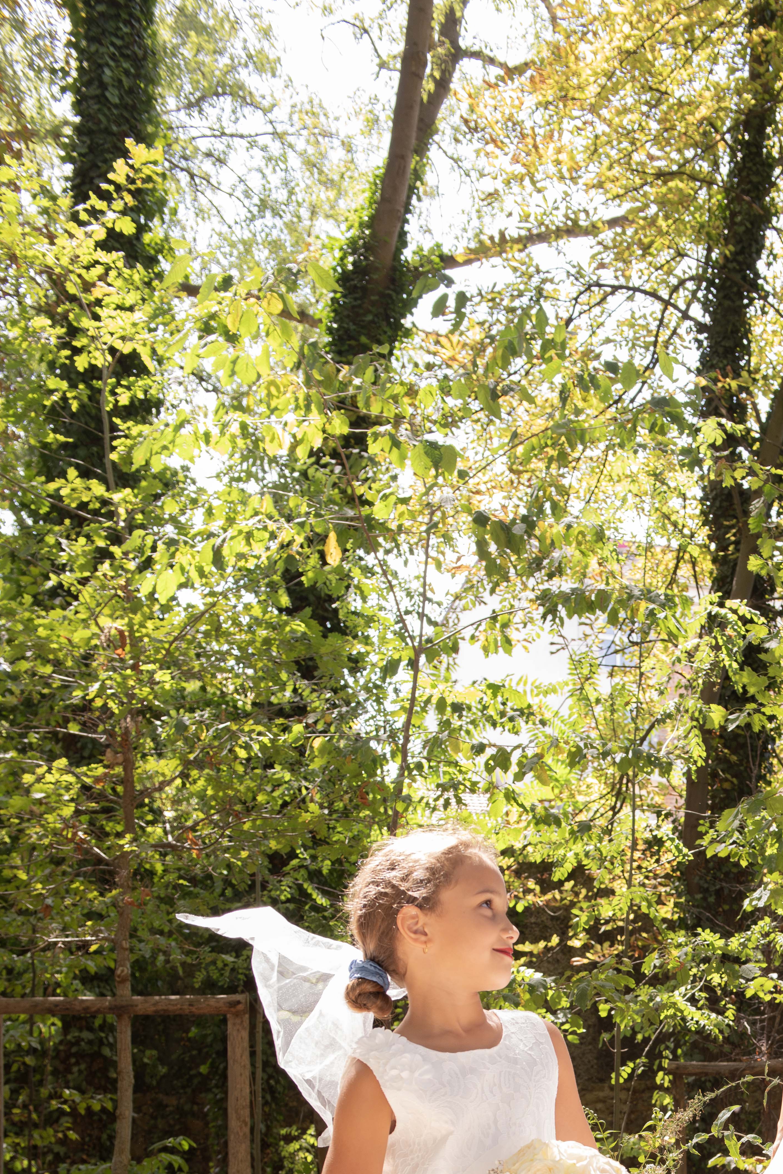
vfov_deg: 27.8
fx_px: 2283
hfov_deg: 19.1
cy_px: 1060
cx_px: 732
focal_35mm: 70
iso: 800
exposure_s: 1/250
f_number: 5.6
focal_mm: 36
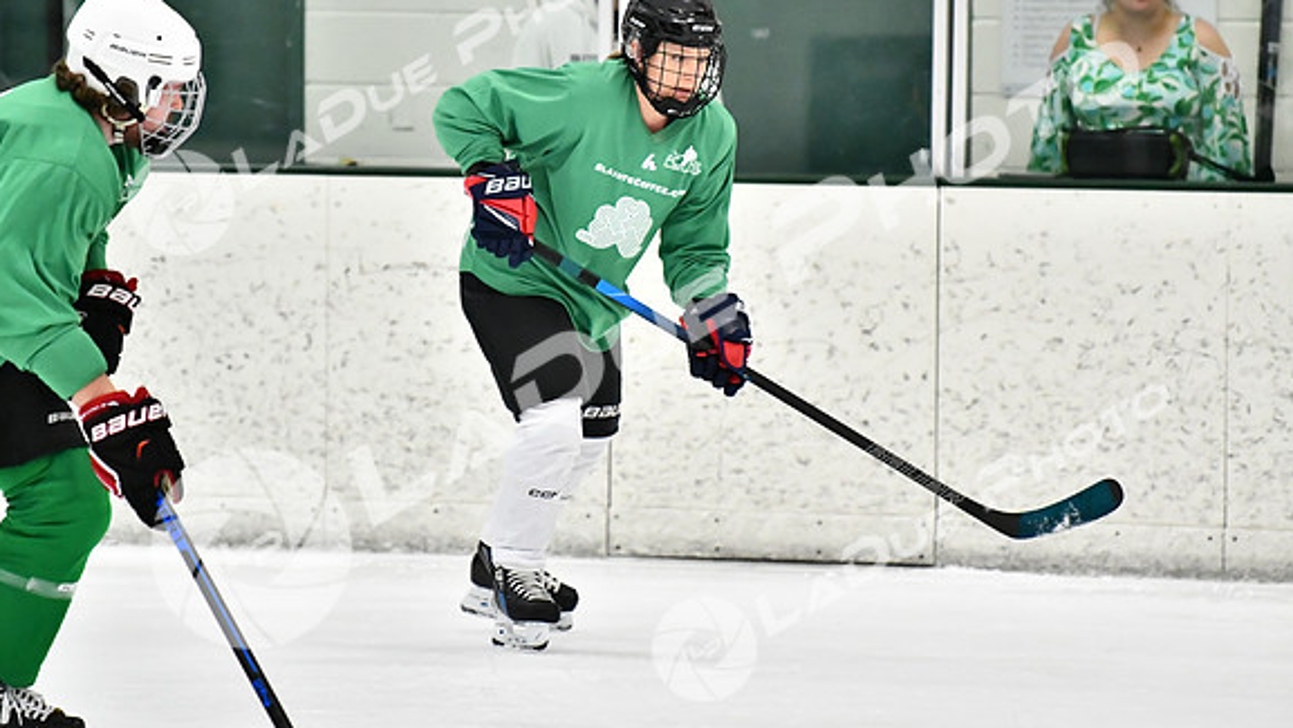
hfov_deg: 7.2
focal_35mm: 300
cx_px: 648
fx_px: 10289
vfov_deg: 4.1
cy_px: 319
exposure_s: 1/1250
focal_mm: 190
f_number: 2.8
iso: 5000
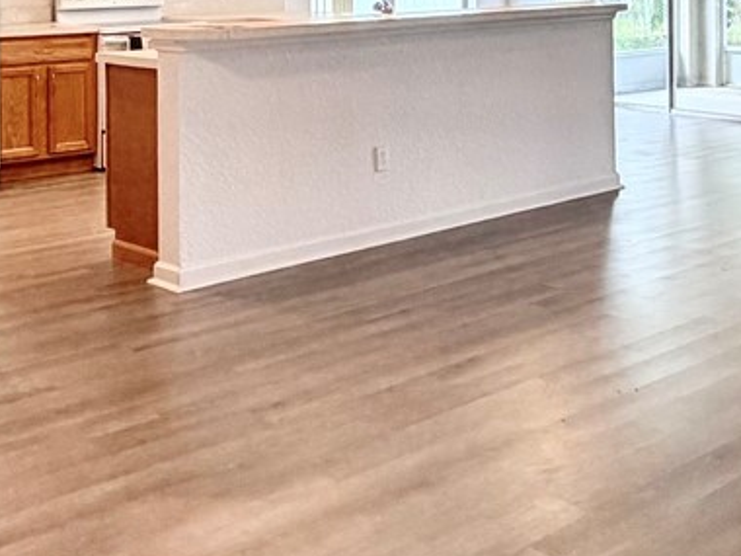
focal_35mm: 59
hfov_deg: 32.3
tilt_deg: -0.2
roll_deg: +0.1
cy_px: -59
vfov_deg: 23.3
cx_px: 515
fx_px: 1263
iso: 200
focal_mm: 2.22
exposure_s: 1/60
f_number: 2.2
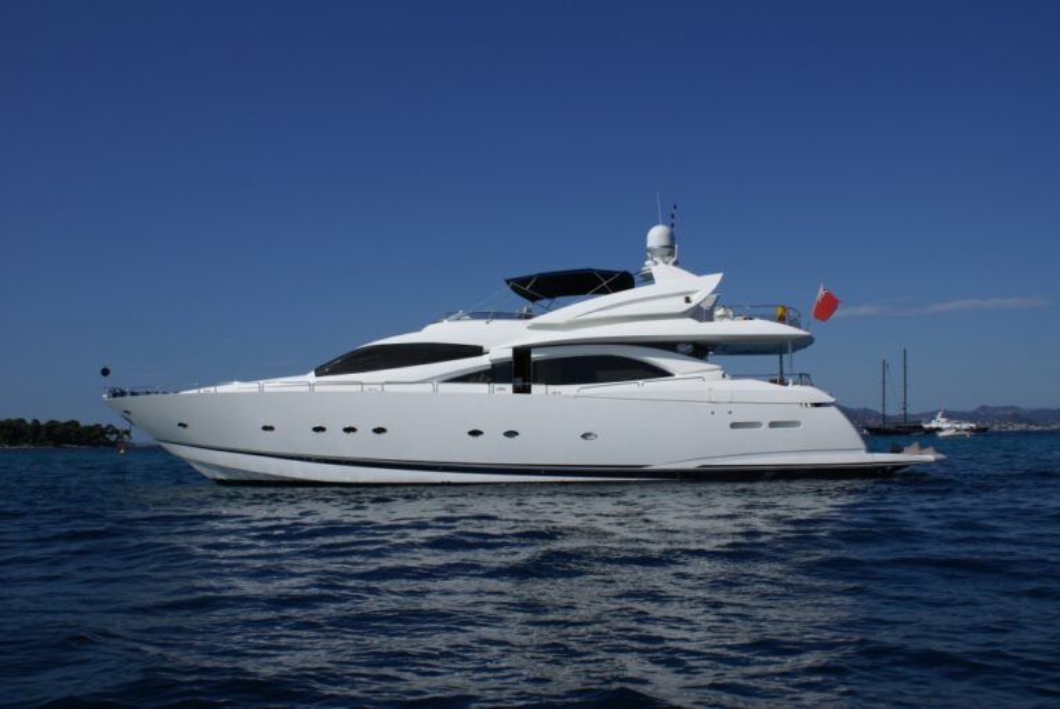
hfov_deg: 57.2
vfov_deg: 40.1
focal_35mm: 33
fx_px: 973
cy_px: 354
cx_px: 530
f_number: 10
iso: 100
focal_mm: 22
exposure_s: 1/400
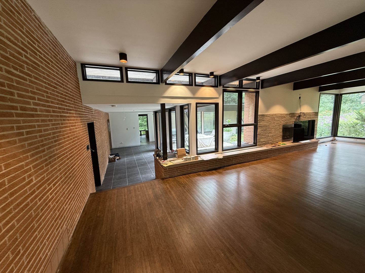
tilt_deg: -6.3
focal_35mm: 14
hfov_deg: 102.1
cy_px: 136
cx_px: 182
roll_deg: +1.2
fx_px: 148
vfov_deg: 85.7
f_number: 2.2
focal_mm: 2.22
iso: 200
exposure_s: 1/60
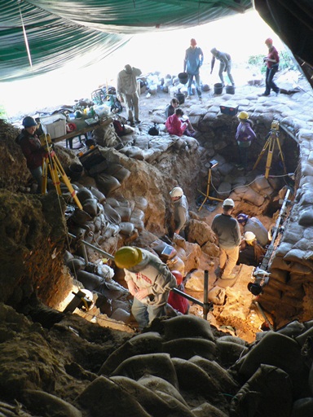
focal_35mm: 36
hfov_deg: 39.7
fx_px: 434
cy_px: 208
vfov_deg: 51.4
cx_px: 156
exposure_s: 1/30
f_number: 2.8
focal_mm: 6
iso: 200
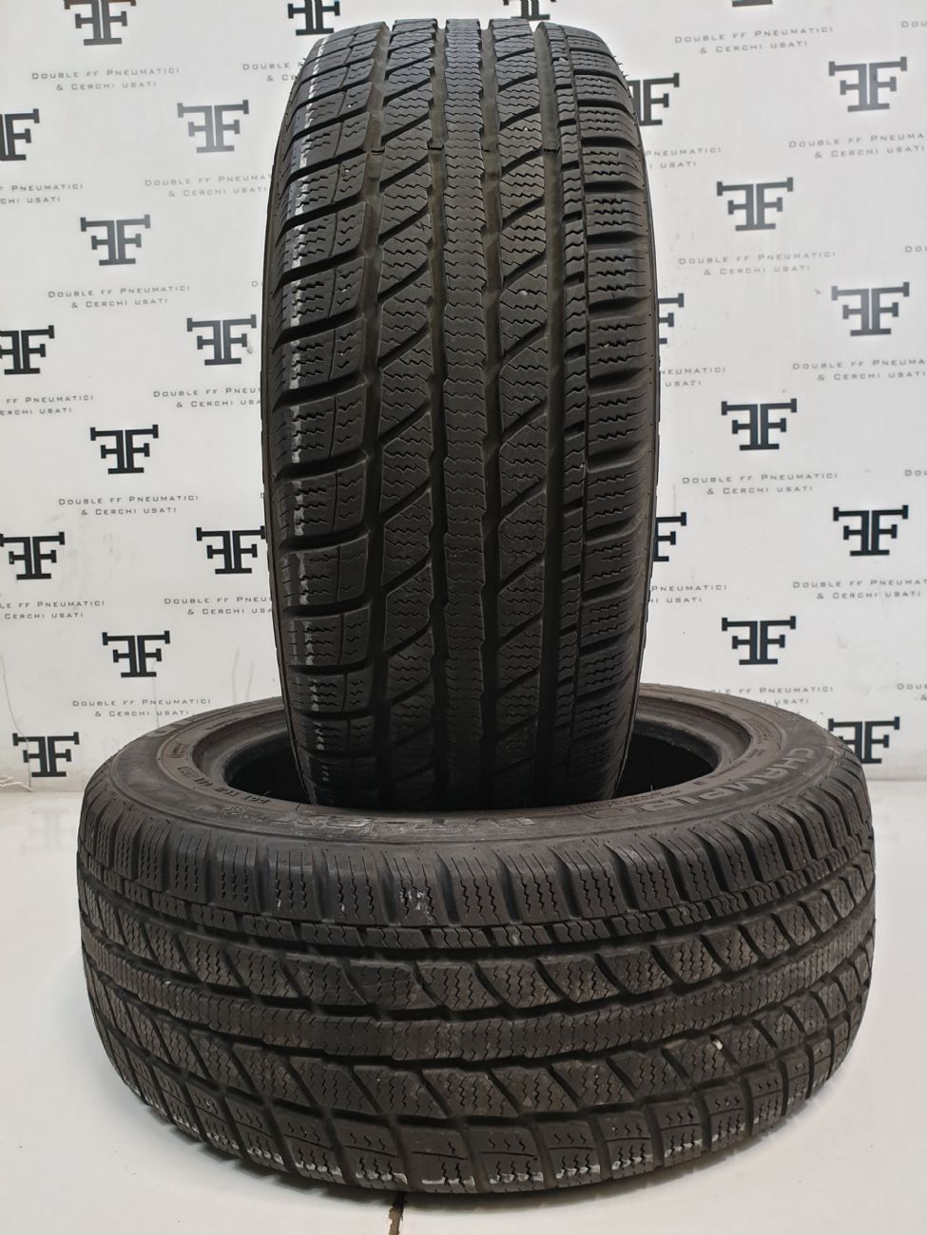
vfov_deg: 67.3
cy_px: 618
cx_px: 464
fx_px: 928
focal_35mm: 26
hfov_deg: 53.1
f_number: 2.4
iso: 125
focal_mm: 4.3
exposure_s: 1/50
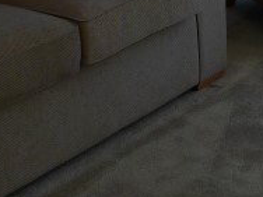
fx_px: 1071
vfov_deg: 9.8
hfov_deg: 13.6
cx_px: 315
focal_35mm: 141
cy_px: -187
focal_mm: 5.1
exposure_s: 1/320
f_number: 2.8
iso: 80
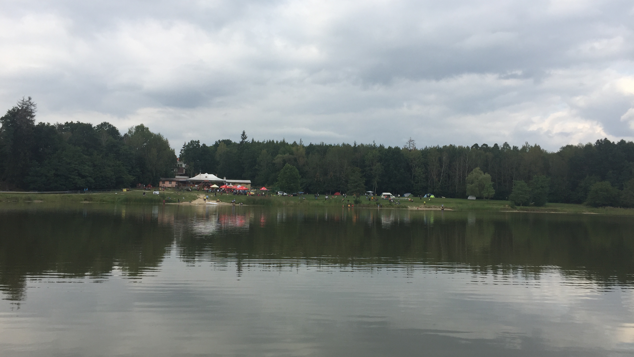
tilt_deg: +2.2
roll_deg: -1.1
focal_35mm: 32
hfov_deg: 61.0
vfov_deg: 36.7
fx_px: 538
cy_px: 174
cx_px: 314
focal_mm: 4.15
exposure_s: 1/1163
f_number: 2.2
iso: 32
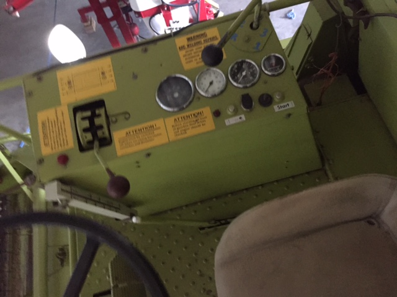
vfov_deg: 48.2
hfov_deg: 61.7
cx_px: 198
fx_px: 333
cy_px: 148
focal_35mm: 29
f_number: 2.2
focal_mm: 4.15
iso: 400
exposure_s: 1/17
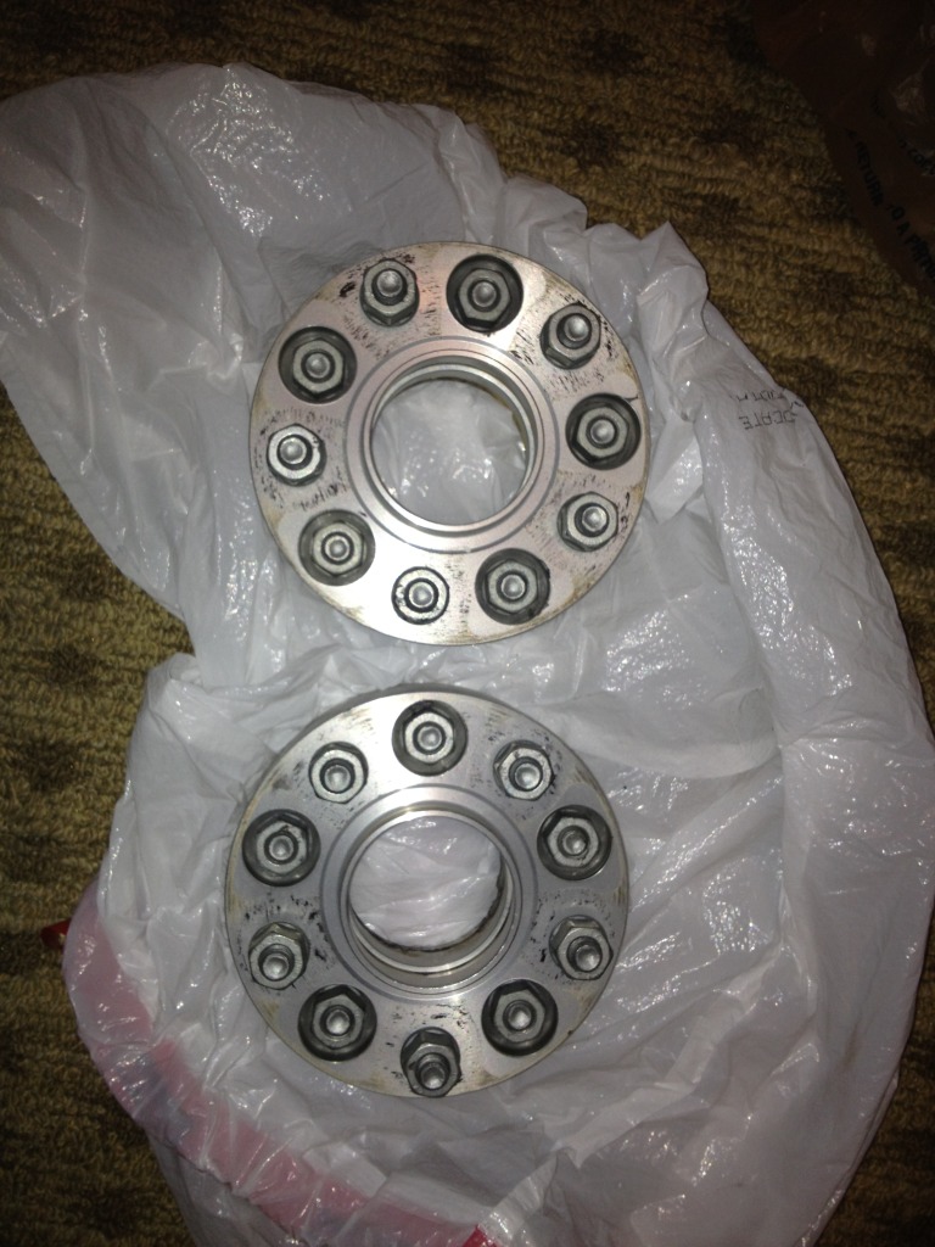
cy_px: 624
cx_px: 468
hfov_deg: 40.7
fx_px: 1260
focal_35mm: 35
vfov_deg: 52.6
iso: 64
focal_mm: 4.3
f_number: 2.4
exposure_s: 1/33
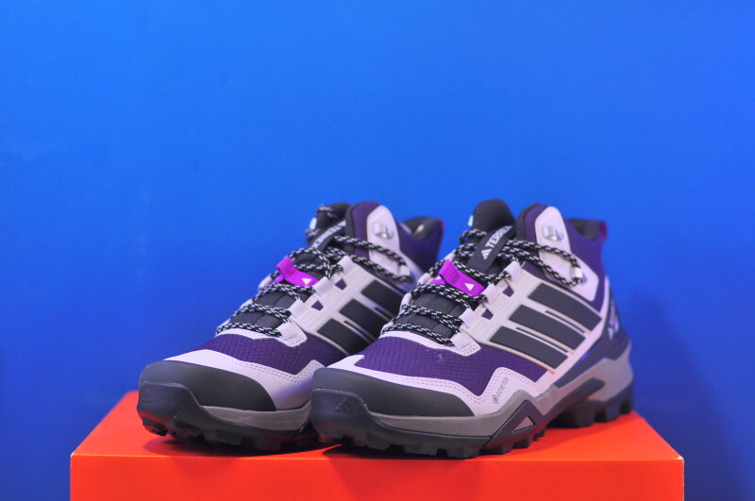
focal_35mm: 75
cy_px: 250
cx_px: 378
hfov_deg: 27.0
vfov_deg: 18.1
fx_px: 1571
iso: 250
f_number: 2.5
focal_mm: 50
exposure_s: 1/320
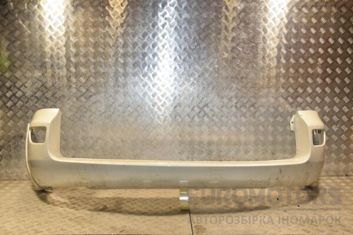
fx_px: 368
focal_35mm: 38
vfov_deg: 35.5
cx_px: 176
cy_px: 118
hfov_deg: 51.3
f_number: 6.3
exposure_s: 1/200
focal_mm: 25
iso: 800
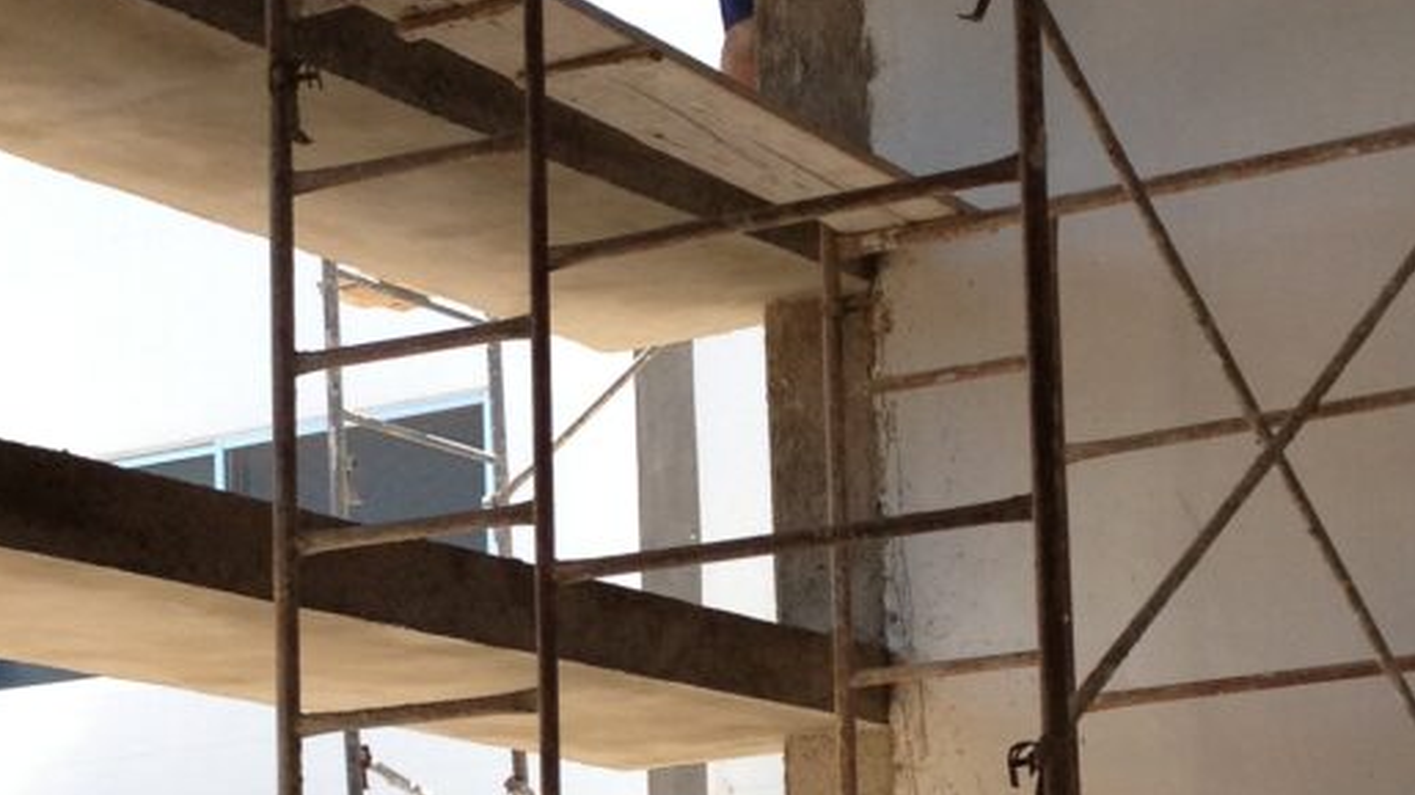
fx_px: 4277
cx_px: 427
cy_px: 712
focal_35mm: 114
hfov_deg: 18.7
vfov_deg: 10.6
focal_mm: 4.28
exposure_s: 1/563
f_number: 2.4
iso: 50
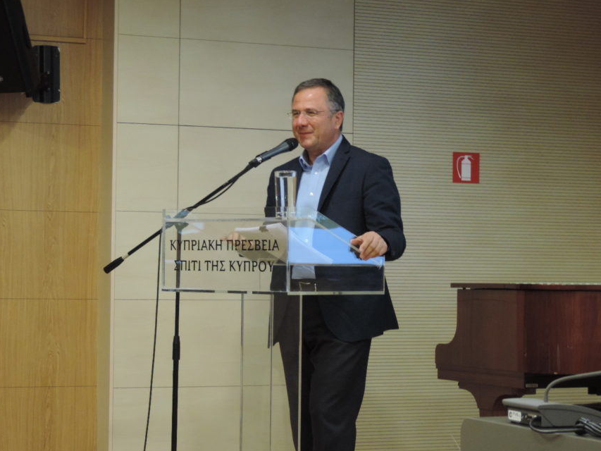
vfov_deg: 14.5
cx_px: 273
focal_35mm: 102
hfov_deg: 19.3
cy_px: 263
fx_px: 1771
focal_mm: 15.1
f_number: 4
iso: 640
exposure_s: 1/25
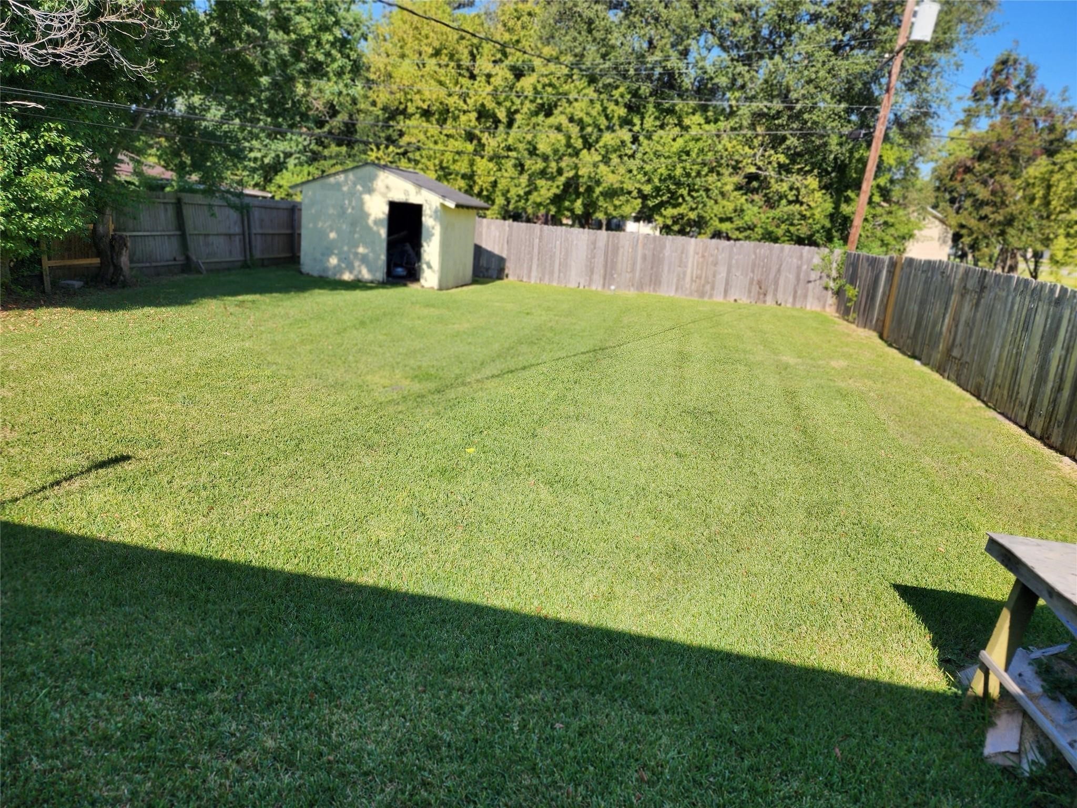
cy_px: 404
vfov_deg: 58.9
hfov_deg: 73.9
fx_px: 716
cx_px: 538
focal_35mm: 23
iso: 12
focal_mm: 6.4
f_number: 1.8
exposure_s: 1/705
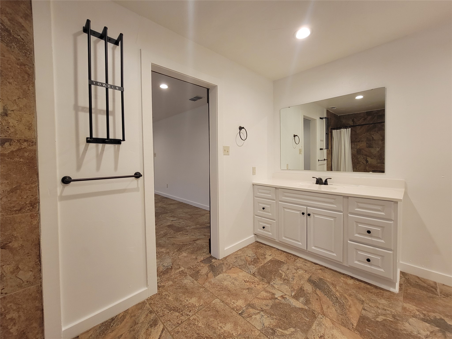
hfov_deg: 106.2
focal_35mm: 13
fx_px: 170
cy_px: 170
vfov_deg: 89.9
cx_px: 226
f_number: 2.2
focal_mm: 2.2
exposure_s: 1/60
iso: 250
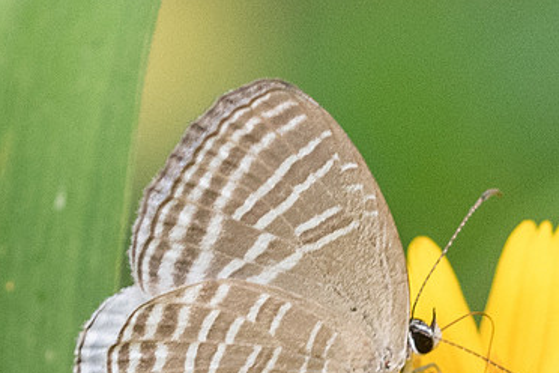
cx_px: 319
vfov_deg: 1.1
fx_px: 19098
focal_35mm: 1230
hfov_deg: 1.7
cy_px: 306
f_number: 8
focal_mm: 150
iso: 800
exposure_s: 1/250
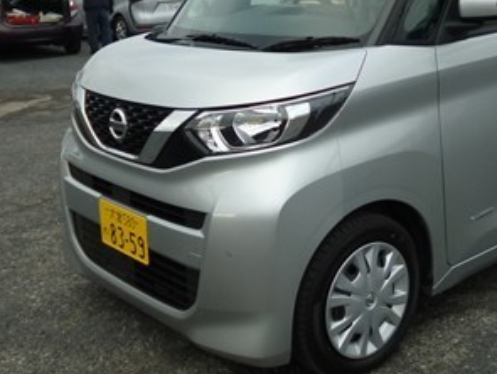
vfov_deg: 27.5
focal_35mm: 52
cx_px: 367
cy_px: 71
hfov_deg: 36.0
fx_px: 748
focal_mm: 4.3
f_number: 2.8
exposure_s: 1/400
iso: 100
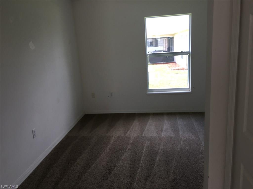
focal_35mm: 29
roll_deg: +3.4
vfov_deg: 48.2
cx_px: 126
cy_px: 94
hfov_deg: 61.7
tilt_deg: -10.9
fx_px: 212
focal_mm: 4.15
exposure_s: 1/120
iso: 32
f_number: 2.2
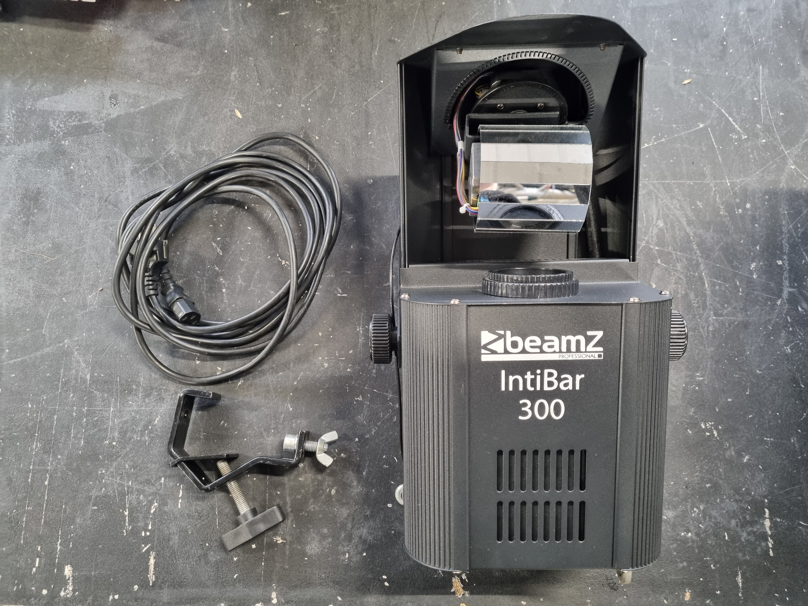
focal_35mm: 26
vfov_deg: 53.1
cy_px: 303
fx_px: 607
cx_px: 404
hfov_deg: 67.3
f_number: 1.8
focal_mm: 5.4
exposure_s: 1/30
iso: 640
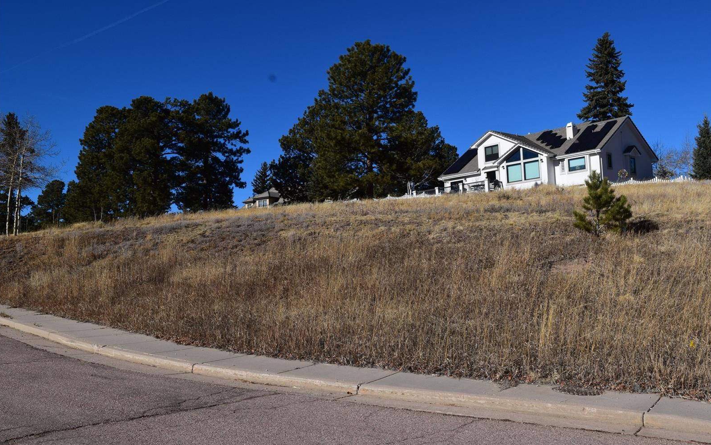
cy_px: 224
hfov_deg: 50.9
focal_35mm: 39
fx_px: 746
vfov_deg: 33.2
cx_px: 357
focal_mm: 25
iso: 320
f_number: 11
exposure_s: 1/500
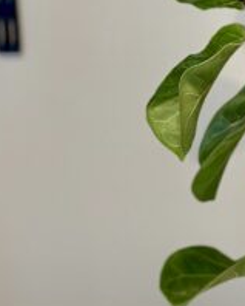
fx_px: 2188
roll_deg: -1.4
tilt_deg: -25.1
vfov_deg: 7.9
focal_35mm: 242
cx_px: 408
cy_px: 291
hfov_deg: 6.3
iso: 125
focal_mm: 6.86
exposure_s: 1/60
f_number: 1.78
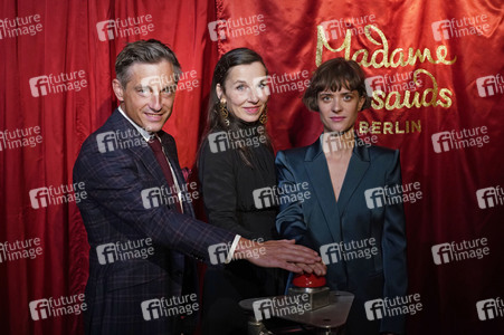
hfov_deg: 44.5
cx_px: 252
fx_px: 616
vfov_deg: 30.5
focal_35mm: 44
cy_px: 168
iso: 1600
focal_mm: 44
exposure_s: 1/100
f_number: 4
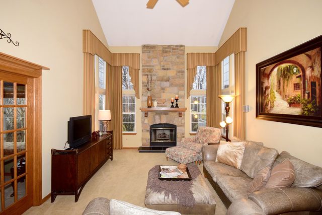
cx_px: 161
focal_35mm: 17
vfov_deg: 69.7
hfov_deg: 92.4
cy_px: 108
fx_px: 154
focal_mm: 11.5
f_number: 9
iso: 2000
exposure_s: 1/60
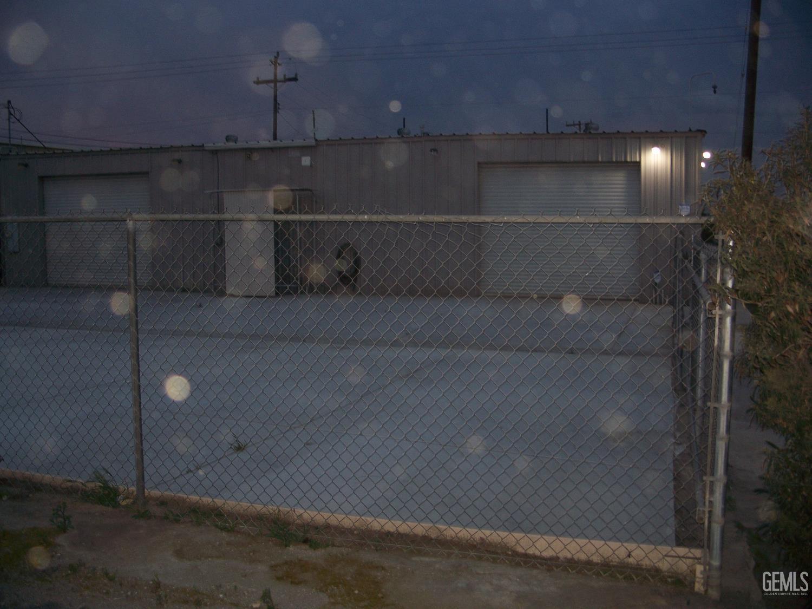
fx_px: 868
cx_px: 406
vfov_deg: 38.7
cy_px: 304
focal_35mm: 37
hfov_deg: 50.1
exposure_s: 1/60
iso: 125
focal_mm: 7.8
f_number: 2.8
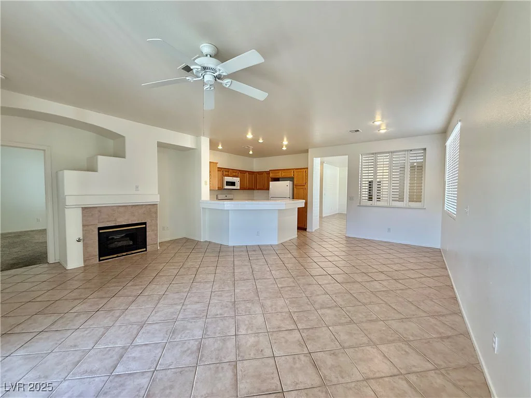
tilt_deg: -1.9
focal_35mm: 14
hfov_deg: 102.1
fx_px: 215
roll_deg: -0.1
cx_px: 266
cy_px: 199
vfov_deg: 85.7
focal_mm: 2.22
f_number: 2.2
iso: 160
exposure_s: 1/120
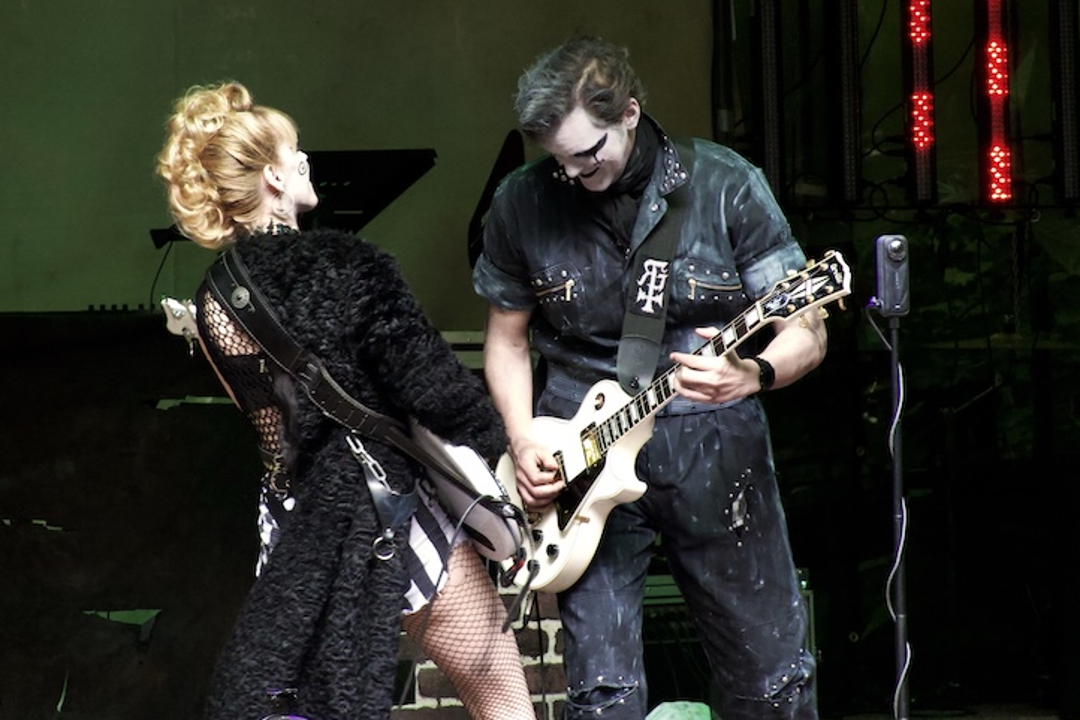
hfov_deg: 7.4
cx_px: 458
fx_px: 8308
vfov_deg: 5.0
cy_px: 314
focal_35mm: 277
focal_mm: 72
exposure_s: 1/125
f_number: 4.5
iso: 2000
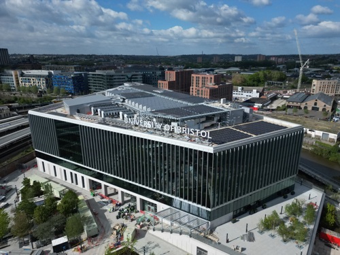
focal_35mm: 24
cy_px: 128
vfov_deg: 56.8
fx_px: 236
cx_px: 170
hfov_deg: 71.6
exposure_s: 1/120
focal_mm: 6.72
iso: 400
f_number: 1.7
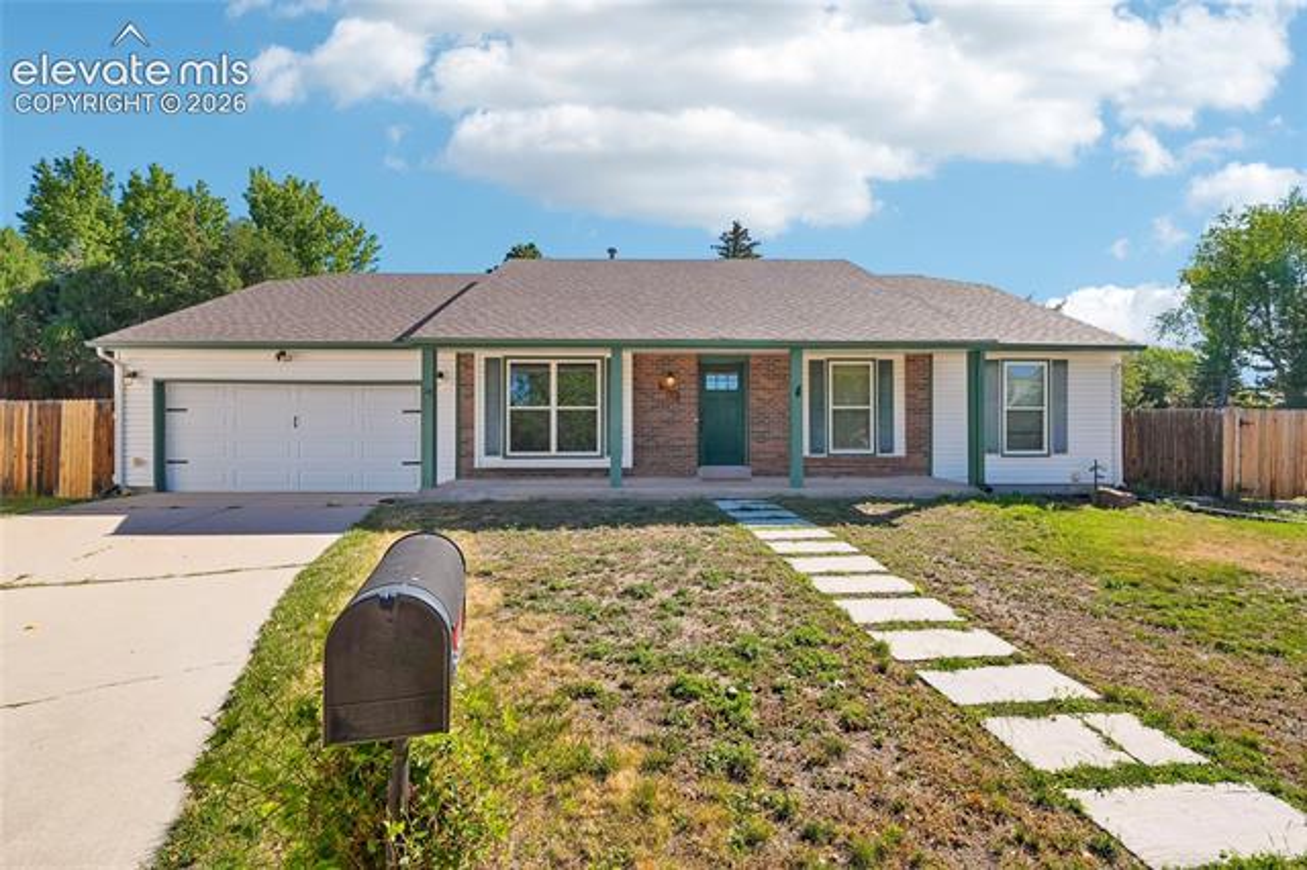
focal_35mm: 15
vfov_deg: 77.3
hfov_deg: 100.4
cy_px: 435
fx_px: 544
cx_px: 654
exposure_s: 1/400
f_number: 8
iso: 800
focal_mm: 10
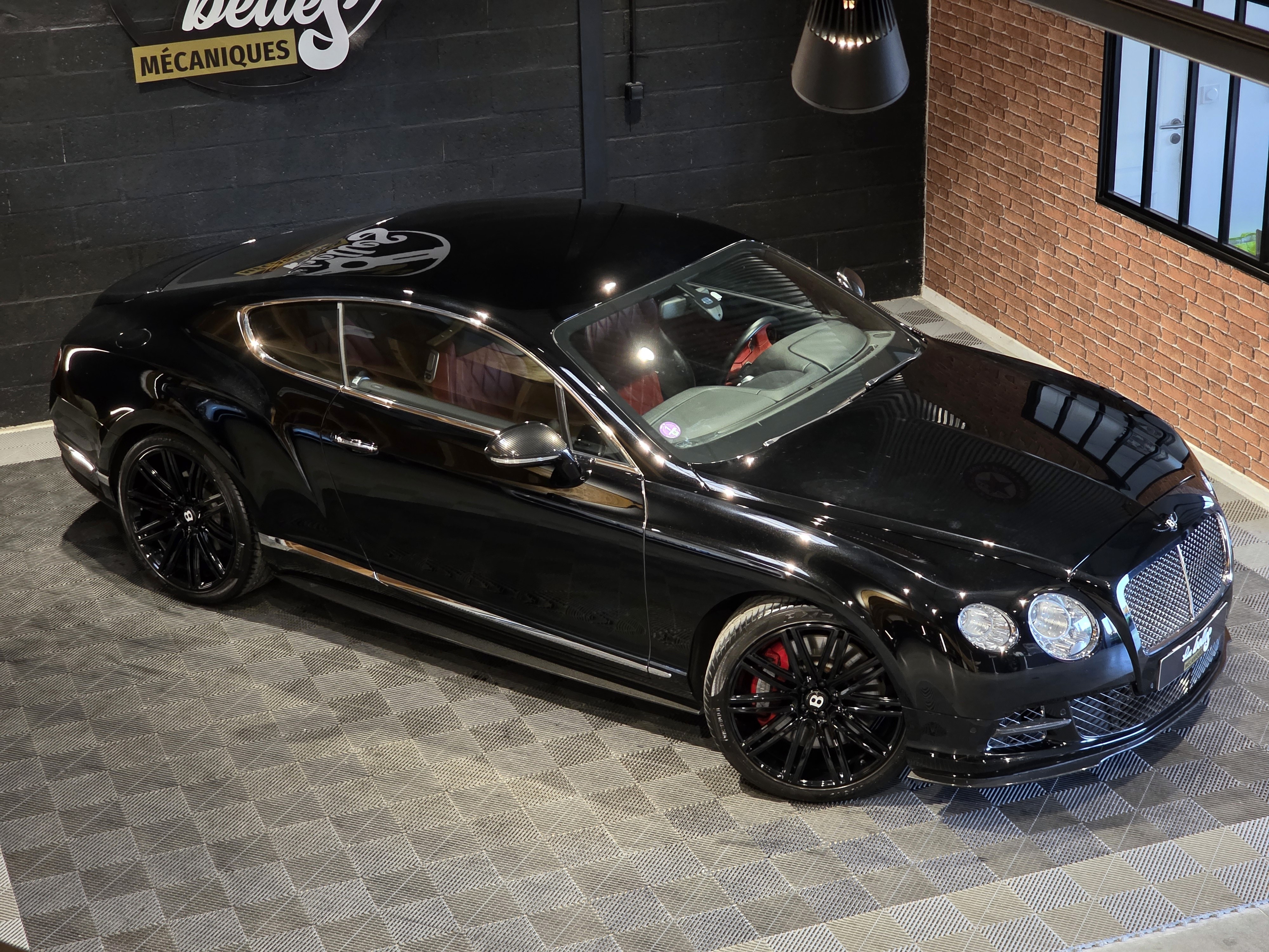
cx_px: 634
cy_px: 476
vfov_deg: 21.3
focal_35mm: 69
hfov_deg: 28.2
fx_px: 2529
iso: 320
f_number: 2.4
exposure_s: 1/35.3
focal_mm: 7.9
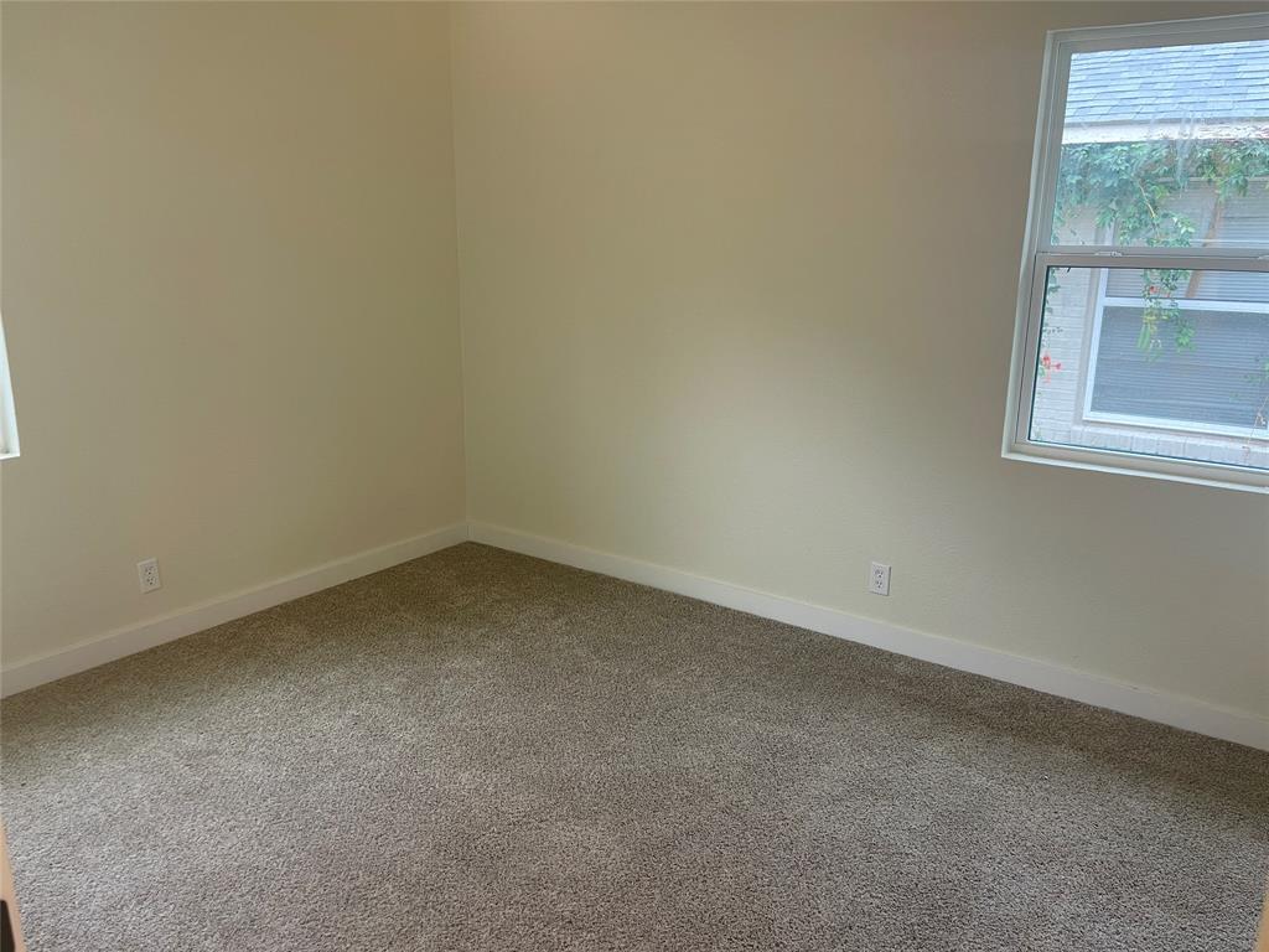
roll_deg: -1.2
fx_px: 953
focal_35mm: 26
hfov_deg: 67.3
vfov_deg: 53.1
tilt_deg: -13.9
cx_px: 634
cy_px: 476
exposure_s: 1/60
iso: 80
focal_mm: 5.1
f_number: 1.6
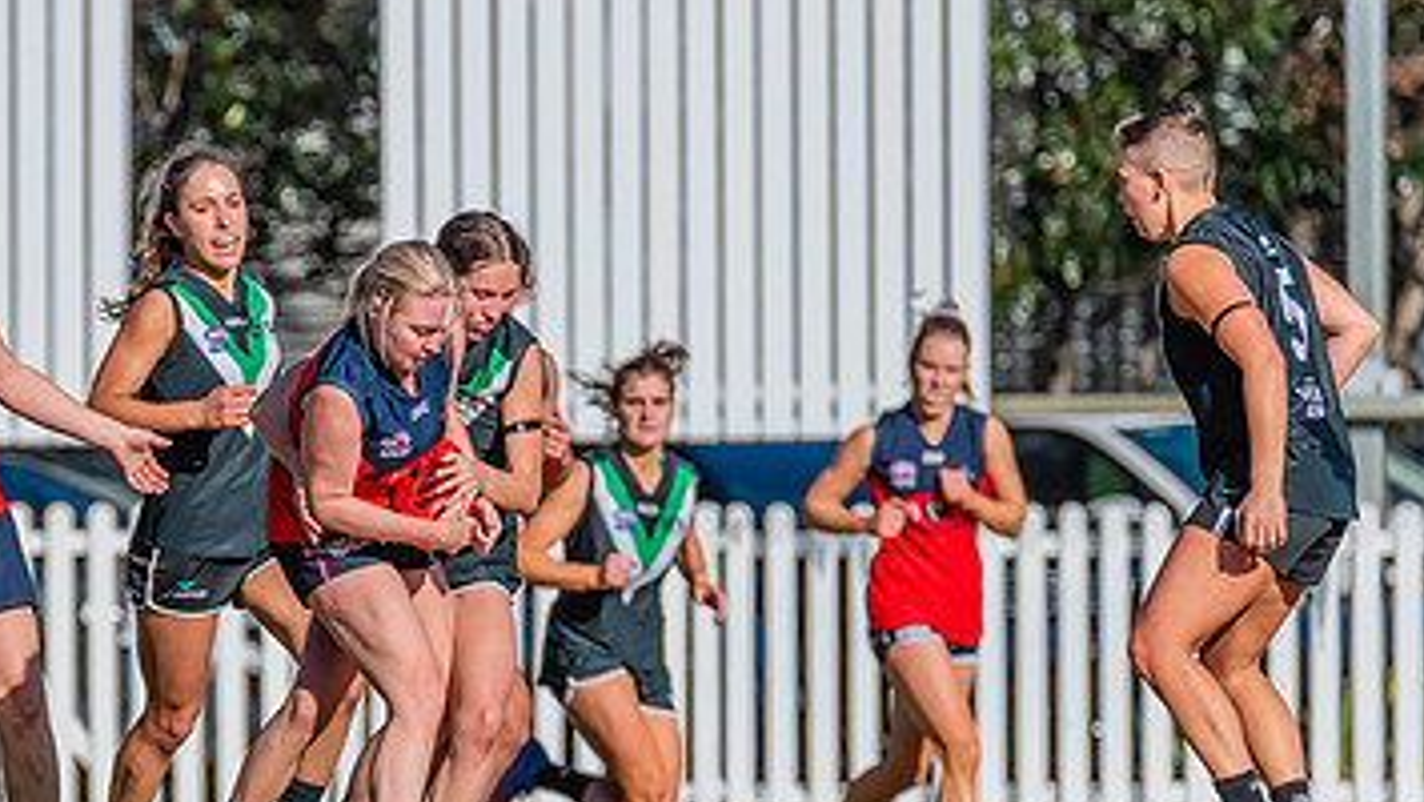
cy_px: 600
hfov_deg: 2.1
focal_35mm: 1032
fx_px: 38982
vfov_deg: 1.2
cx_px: 316
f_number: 11
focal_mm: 600
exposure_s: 1/1600
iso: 800
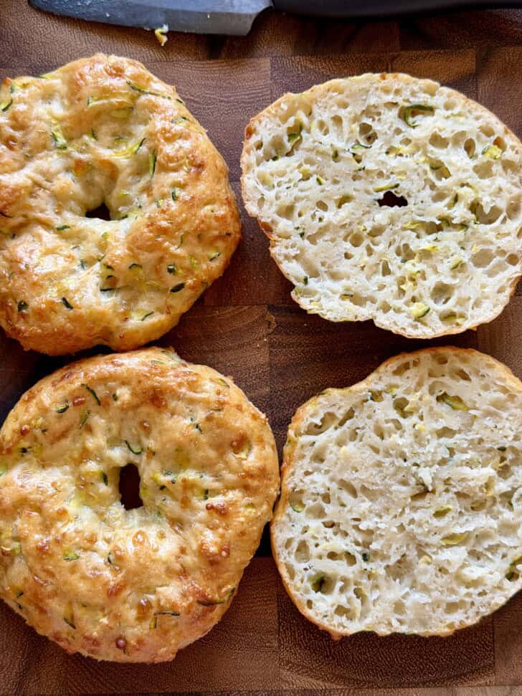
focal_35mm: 48
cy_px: 348
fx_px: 965
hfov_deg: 30.3
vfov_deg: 39.7
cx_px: 261
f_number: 1.8
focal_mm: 6.8
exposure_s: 1/91
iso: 100
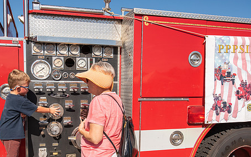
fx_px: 239
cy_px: 110
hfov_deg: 54.8
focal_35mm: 35
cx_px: 95
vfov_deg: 35.7
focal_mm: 24
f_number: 5.6
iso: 100
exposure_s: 1/1000
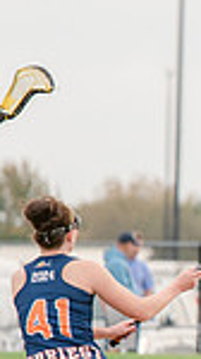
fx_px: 7701
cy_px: 317
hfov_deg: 1.5
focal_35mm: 810
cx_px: 653
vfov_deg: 2.7
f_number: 4
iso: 250
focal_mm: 200
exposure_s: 1/1250
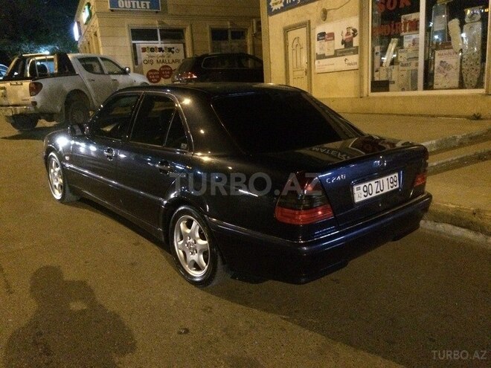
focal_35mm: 29
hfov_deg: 61.7
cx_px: 246
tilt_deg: -14.4
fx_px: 411
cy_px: 184
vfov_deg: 48.2
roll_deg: +5.5
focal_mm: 4.15
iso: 2000
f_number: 2.2
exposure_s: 1/17
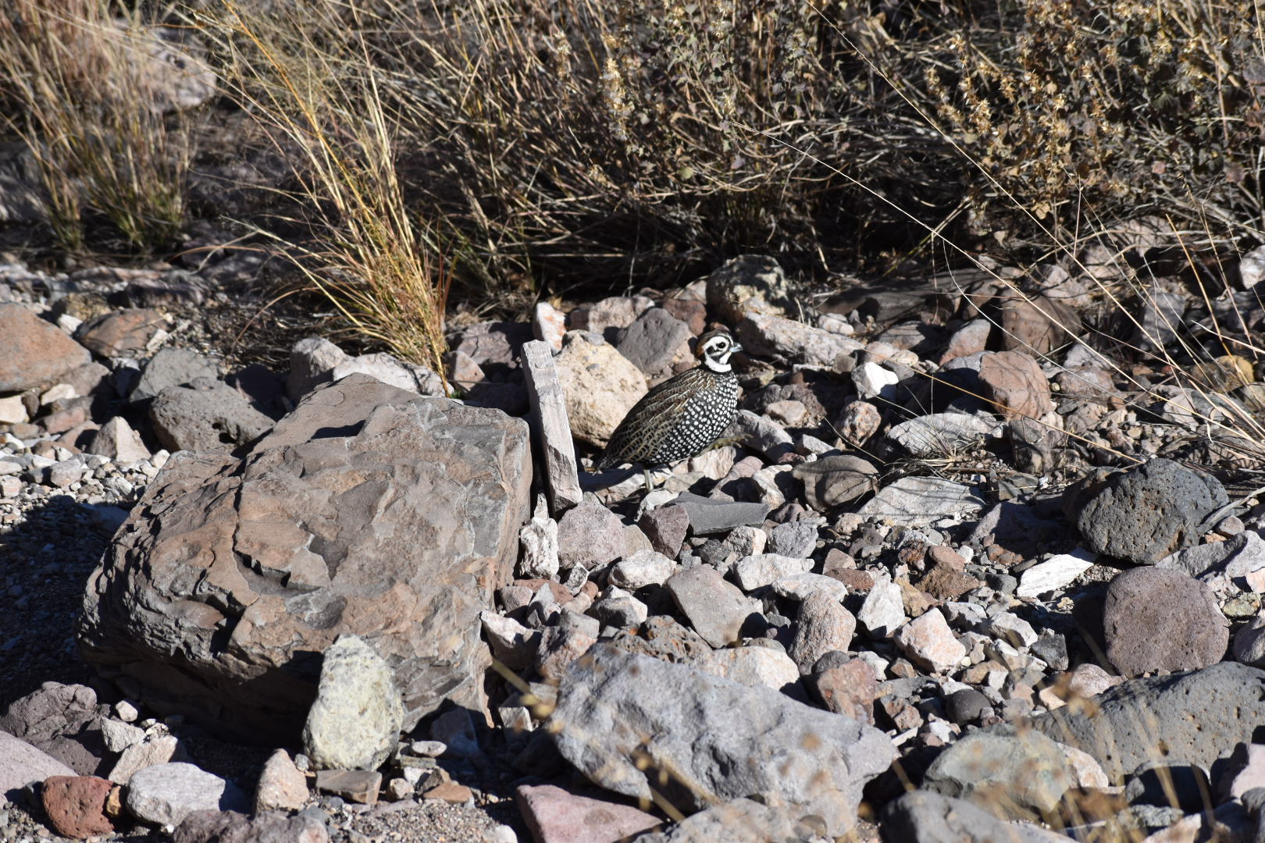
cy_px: 422
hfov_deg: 10.2
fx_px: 7115
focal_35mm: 202
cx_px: 632
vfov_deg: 6.8
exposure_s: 1/1000
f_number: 7.1
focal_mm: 135
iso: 200
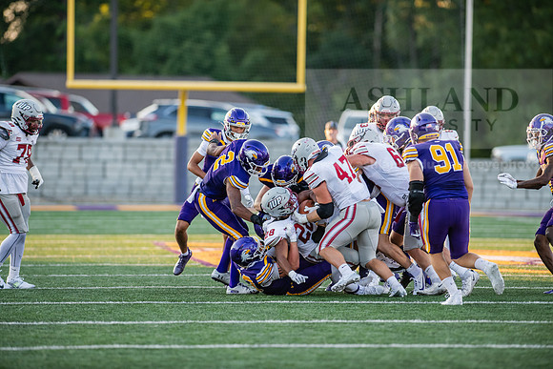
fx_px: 4609
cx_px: 276
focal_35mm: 300
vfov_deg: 4.6
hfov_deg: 6.9
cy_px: 184
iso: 640
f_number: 3.2
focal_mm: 300
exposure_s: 1/1000
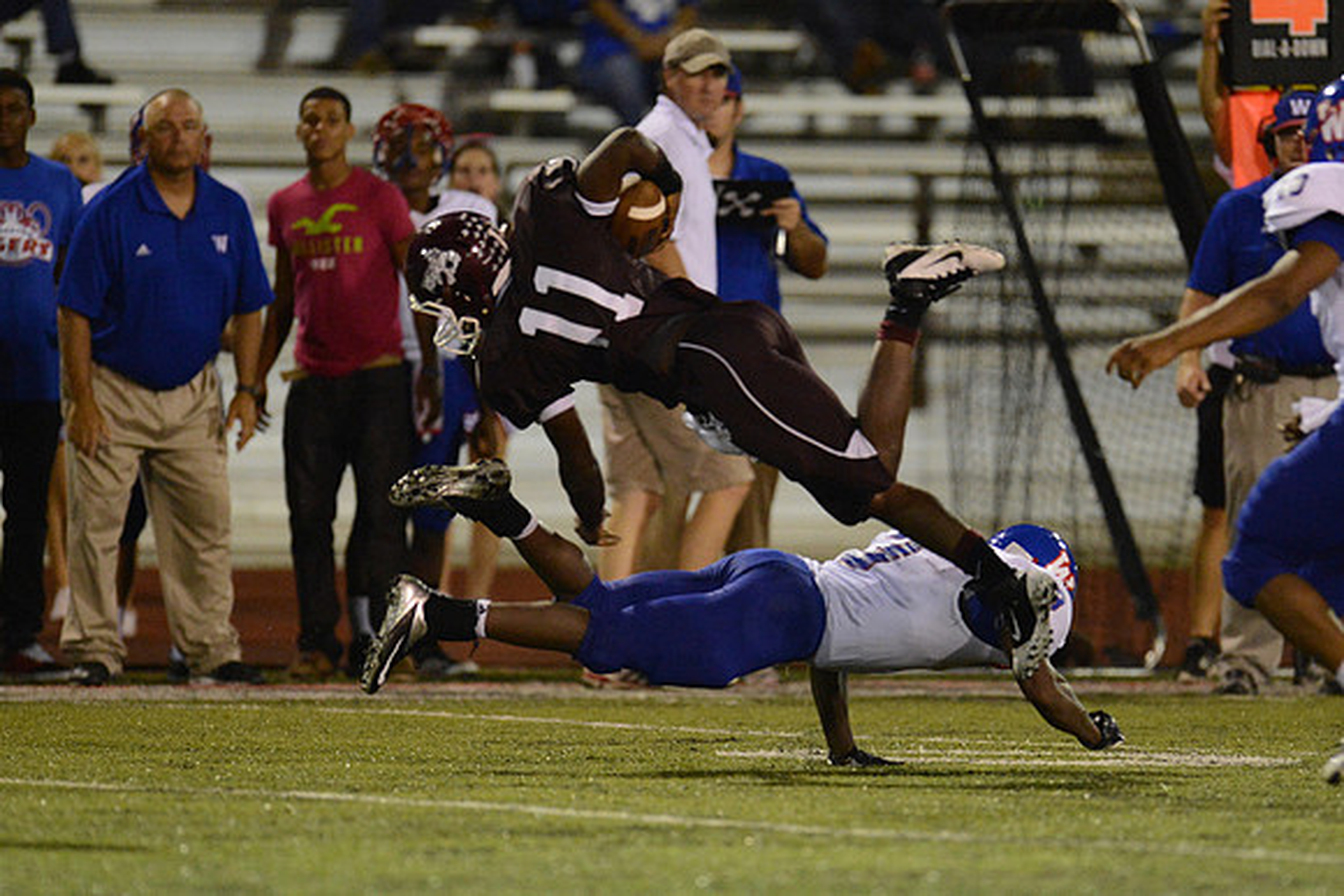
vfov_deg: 3.4
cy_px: 448
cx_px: 672
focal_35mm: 400
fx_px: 14936
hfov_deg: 5.2
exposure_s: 1/800
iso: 8000
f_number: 2.8
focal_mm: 400
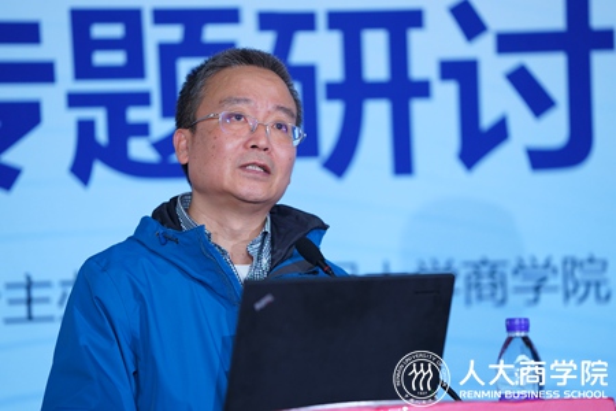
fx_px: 3422
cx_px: 308
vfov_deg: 6.9
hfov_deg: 10.3
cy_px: 206
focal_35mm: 200
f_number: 3.2
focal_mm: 200
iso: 1000
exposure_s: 1/200
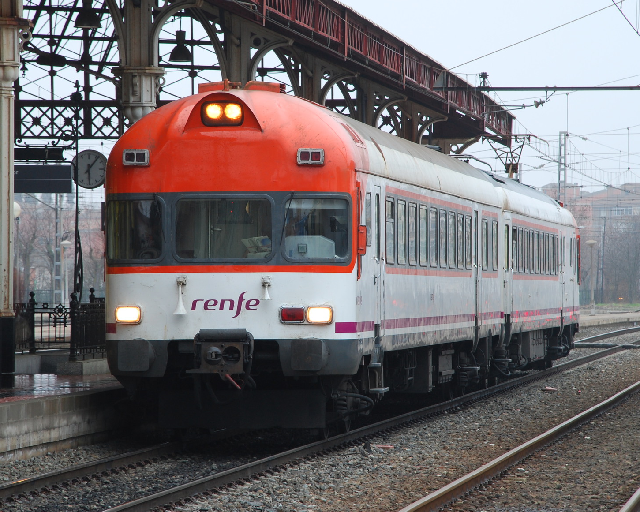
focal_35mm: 224
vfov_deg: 6.9
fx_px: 4243
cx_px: 302
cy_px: 241
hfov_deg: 8.6
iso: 200
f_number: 10
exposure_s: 1
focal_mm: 120
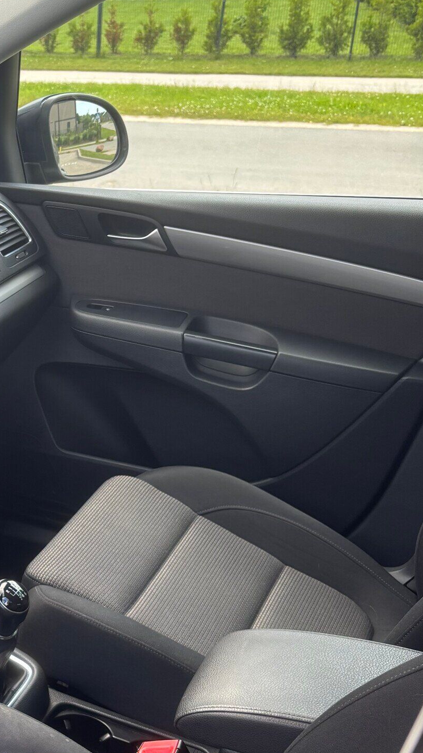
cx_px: -81
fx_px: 1017
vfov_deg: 40.1
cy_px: 504
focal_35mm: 51
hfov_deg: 21.8
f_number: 1.6
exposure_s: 1/136
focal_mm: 5.96
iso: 32
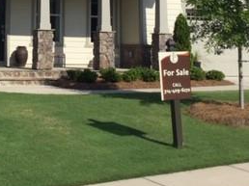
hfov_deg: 24.8
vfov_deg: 18.4
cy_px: -20
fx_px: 553
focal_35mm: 77
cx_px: 36
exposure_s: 1/1942
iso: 25
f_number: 2.4
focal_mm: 3.3
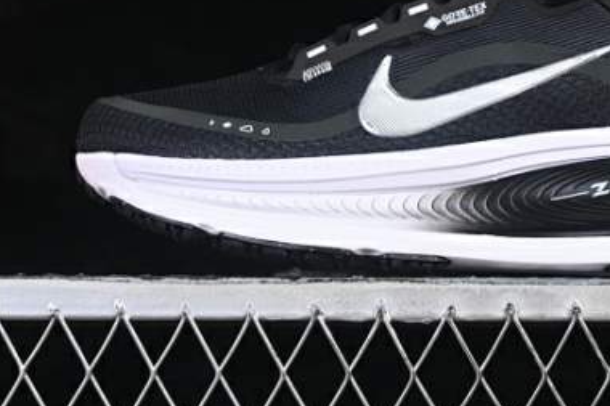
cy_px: 34
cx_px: 469
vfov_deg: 9.5
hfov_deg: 14.2
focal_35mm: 144
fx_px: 2439
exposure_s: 1/60
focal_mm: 50
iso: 160
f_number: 6.3
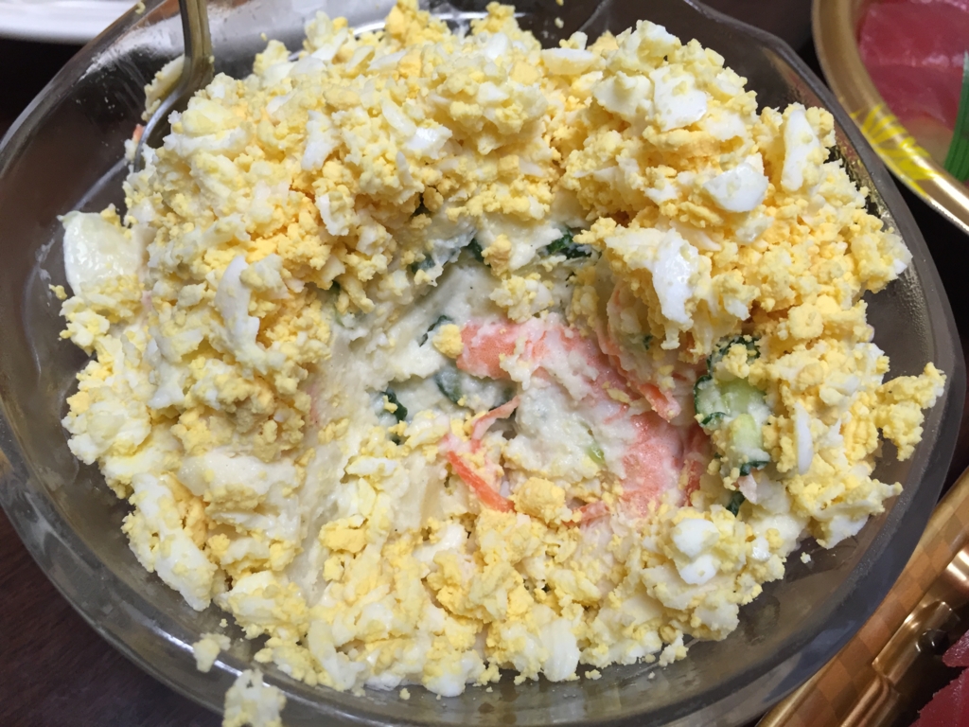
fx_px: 812
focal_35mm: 29
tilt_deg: -60.6
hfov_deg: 61.7
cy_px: 364
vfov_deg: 48.2
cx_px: 484
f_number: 2.2
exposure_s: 1/30
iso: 80
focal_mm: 4.15
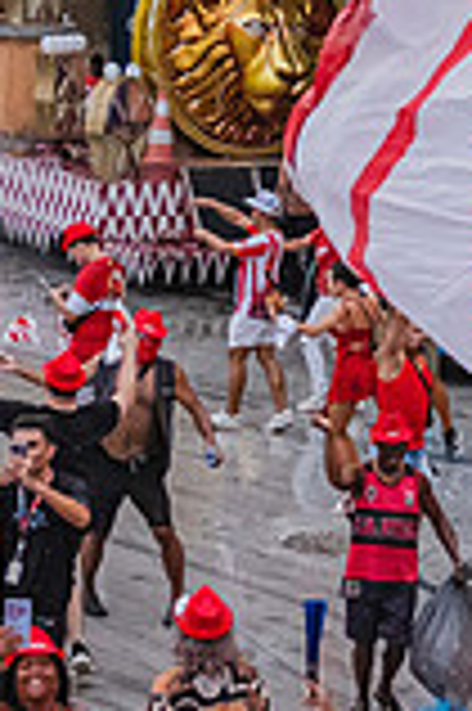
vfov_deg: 13.6
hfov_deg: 8.9
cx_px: 692
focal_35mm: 151
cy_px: 308
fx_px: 2976
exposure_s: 1/2500
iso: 3200
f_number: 3.2
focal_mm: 27.4
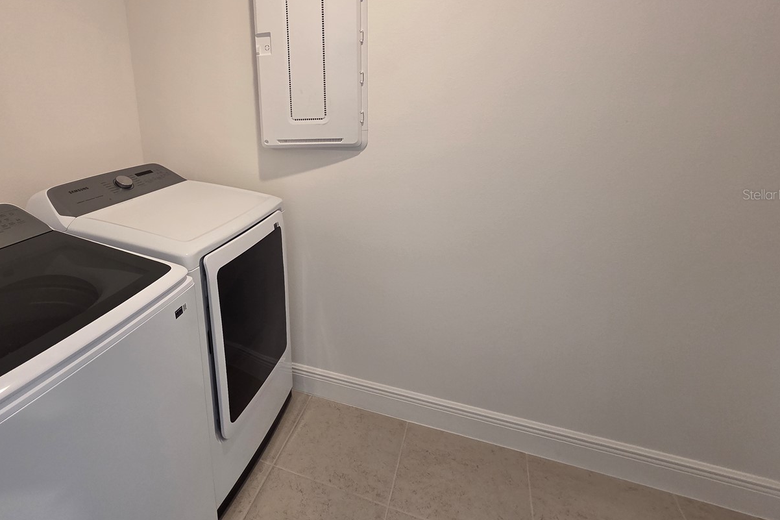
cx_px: 285
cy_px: 194
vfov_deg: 66.3
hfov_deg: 87.9
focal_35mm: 18
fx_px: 390
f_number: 2.2
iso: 200
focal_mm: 2.2
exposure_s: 1/60
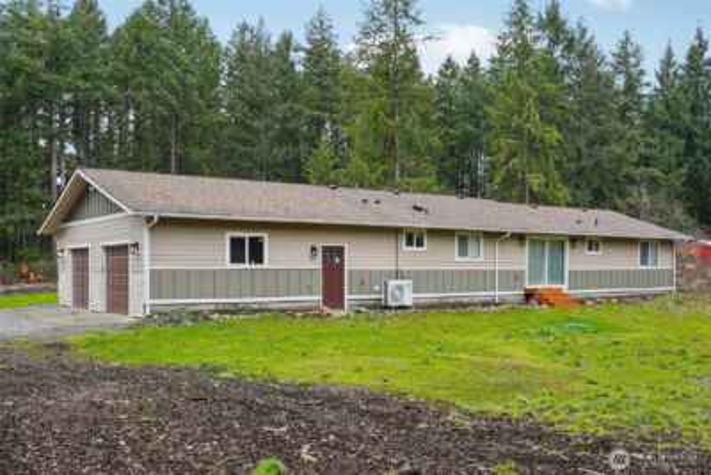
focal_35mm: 36
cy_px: 238
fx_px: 711
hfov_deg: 53.1
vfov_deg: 36.9
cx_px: 356
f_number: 8
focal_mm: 24
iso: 400
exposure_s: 1/125
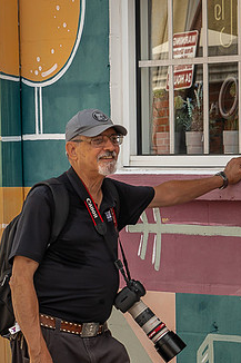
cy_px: 233
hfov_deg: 6.9
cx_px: 145
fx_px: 2000
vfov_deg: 10.3
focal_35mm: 199
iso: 1600
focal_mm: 144
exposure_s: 1/200
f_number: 14
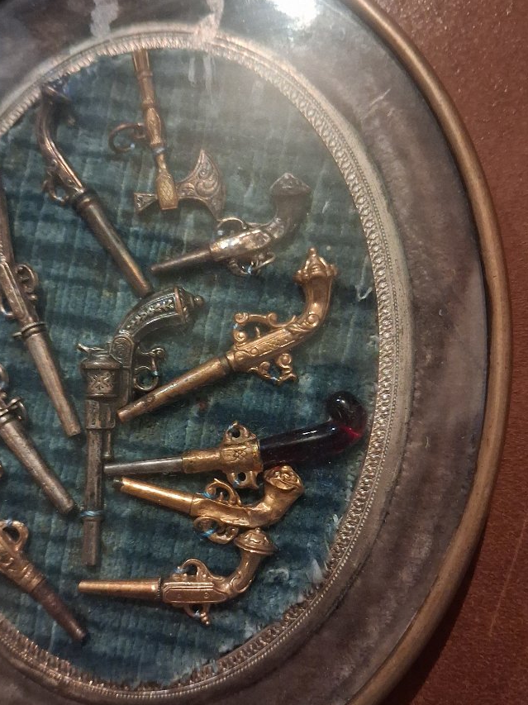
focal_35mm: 38
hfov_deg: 37.3
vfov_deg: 49.0
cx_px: 175
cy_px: 361
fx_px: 773
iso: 1000
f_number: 1.8
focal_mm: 4
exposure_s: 1/25
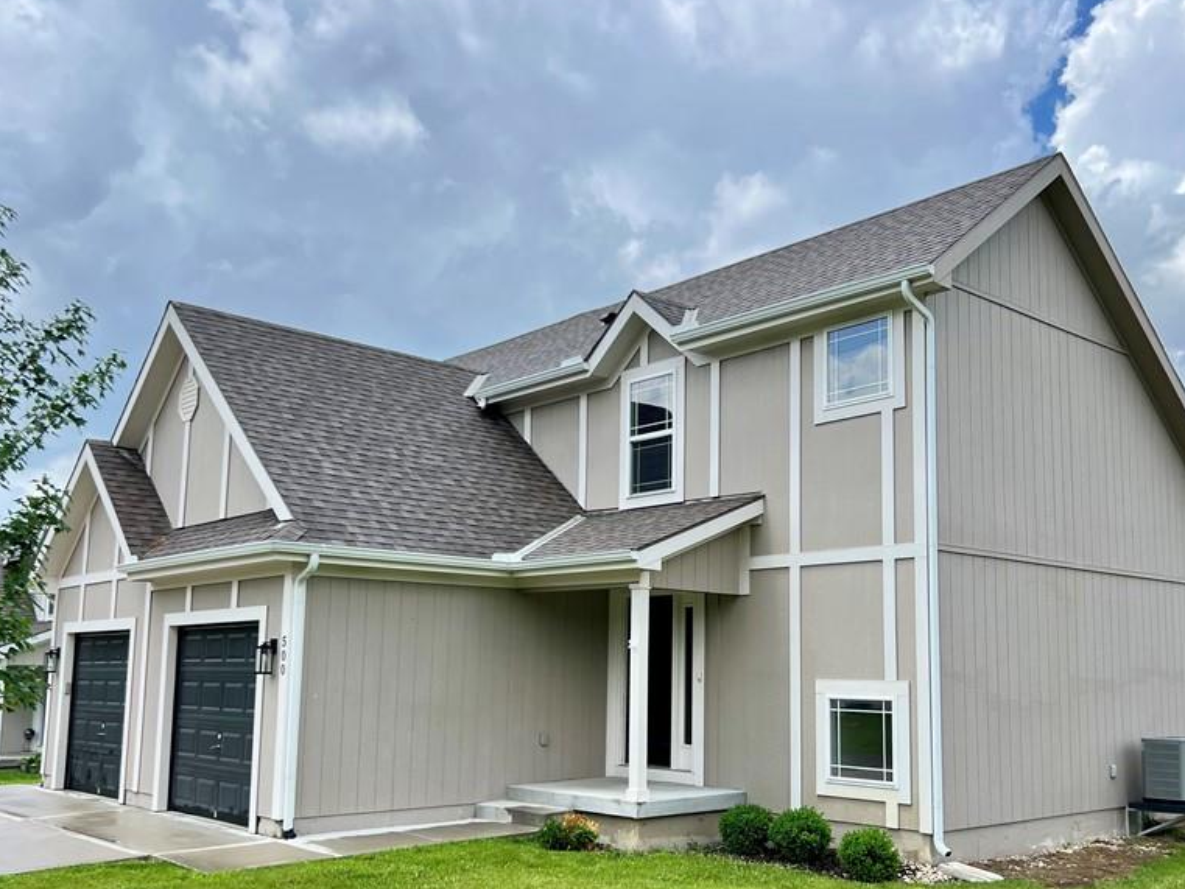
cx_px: 668
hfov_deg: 52.5
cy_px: 531
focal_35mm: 35
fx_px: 1198
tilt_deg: +7.0
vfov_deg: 40.5
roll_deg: -0.7
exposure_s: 1/2571
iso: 50
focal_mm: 5.7
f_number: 1.5
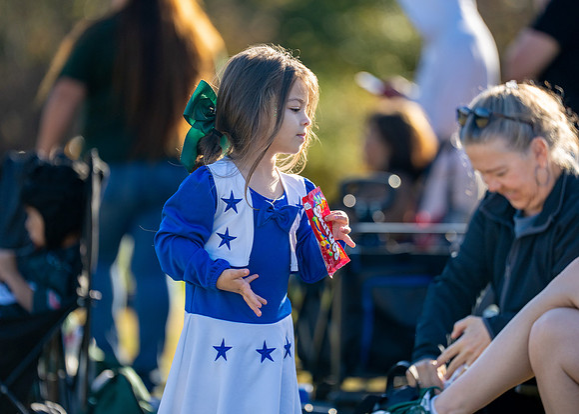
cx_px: 287
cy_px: 207
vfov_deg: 5.9
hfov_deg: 8.3
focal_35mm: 244
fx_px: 4004
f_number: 2.8
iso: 200
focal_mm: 200
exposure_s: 1/2000
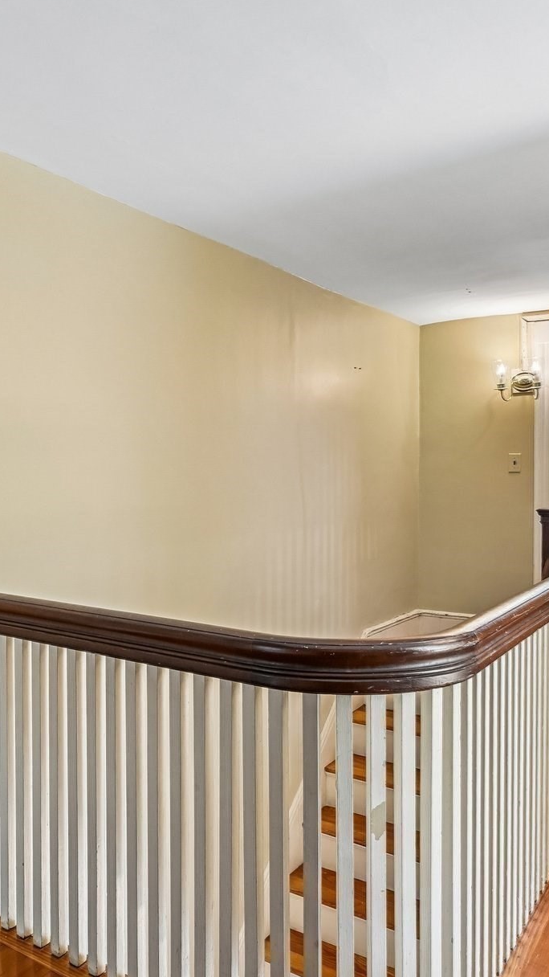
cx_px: 201
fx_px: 776
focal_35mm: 30
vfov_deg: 64.3
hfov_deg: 38.7
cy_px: 459
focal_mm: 17
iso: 400
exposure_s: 1/10
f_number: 8
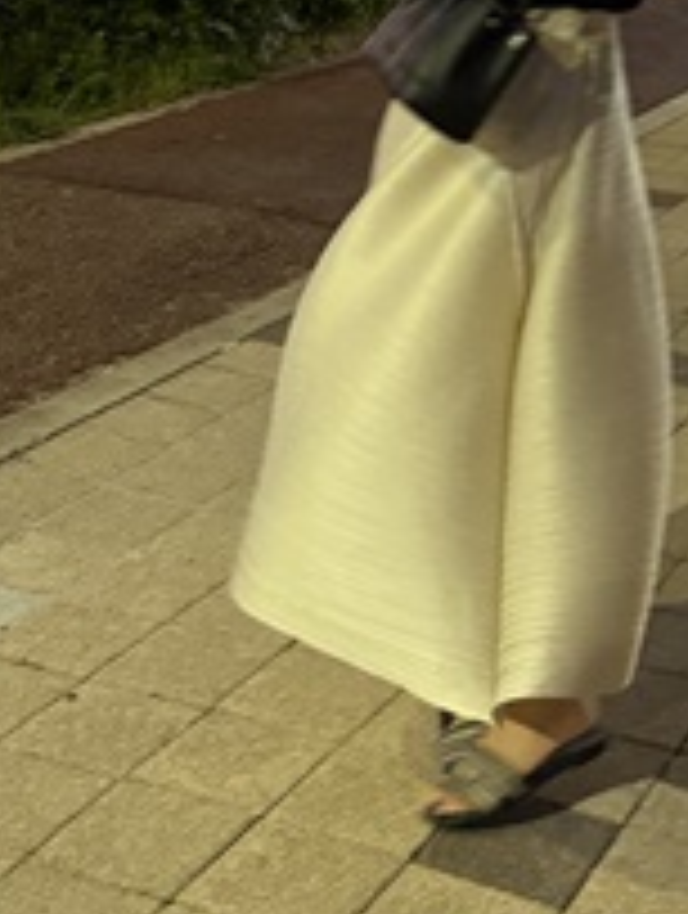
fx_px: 1559
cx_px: 645
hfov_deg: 24.1
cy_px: -45
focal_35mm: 59
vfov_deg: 29.9
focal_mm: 6.76
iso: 640
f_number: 1.78
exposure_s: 1/40
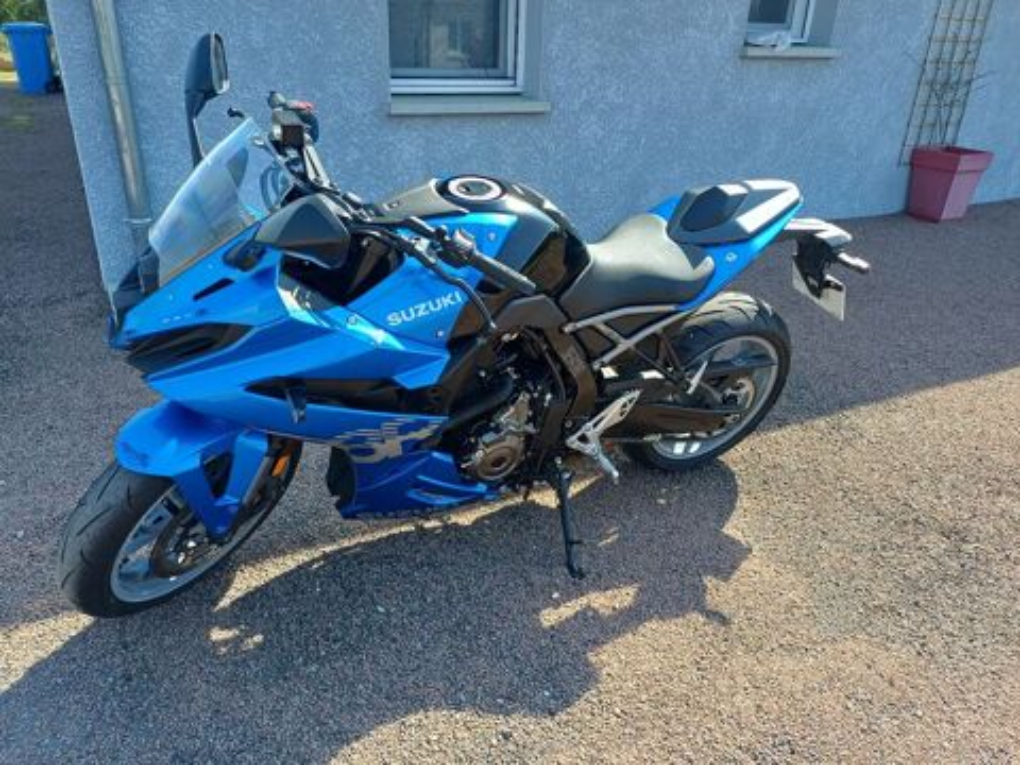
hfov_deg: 69.4
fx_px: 737
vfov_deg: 54.9
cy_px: 382
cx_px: 510
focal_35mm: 25
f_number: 1.8
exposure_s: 1/323
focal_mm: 4.65
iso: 50
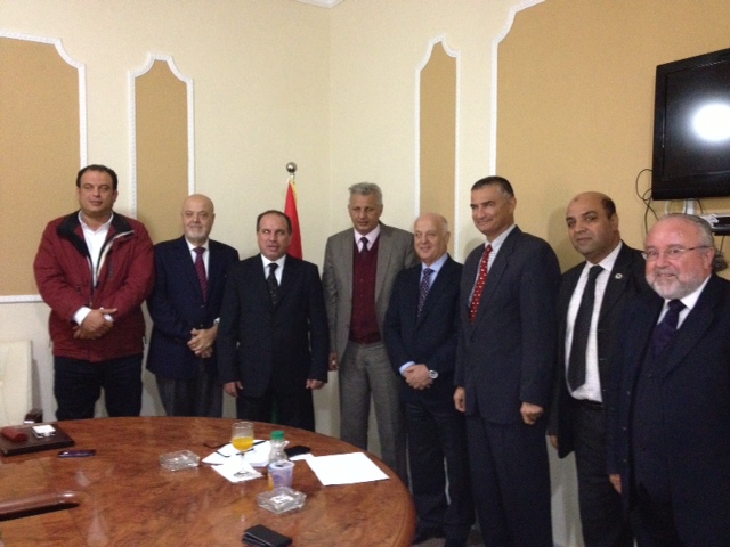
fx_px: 738
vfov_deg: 40.7
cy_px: 274
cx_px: 365
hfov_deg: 52.6
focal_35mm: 35
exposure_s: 1/17
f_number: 2.4
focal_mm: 4.28
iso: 500
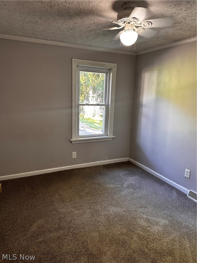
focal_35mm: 24
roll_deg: -2.0
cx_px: 98
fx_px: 182
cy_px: 132
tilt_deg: -10.5
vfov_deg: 71.6
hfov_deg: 56.8
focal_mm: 6.86
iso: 250
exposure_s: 1/60
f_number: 1.78
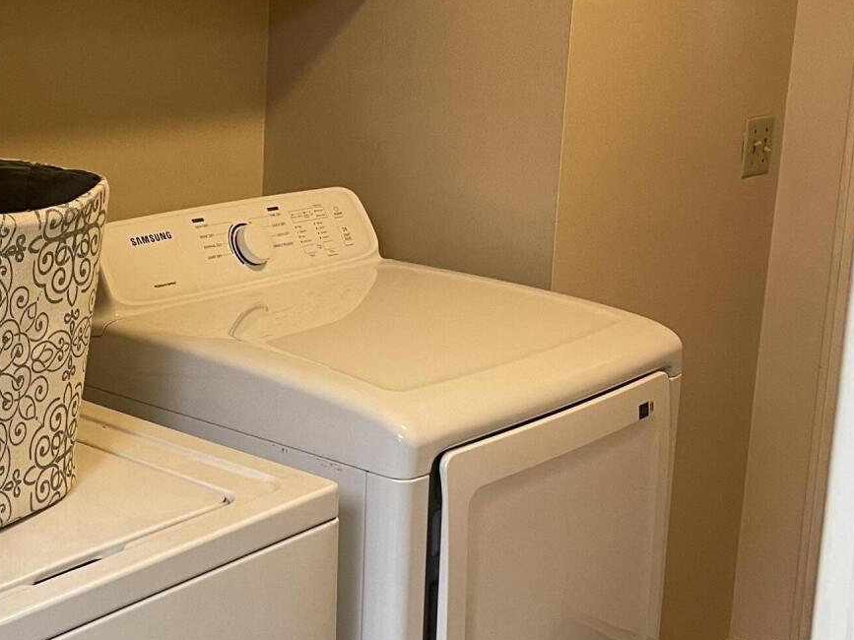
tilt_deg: -13.2
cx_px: 195
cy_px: 296
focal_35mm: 60
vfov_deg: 24.4
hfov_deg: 31.5
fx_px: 1480
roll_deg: -0.6
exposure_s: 1/60
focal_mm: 4.2
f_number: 1.6
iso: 200
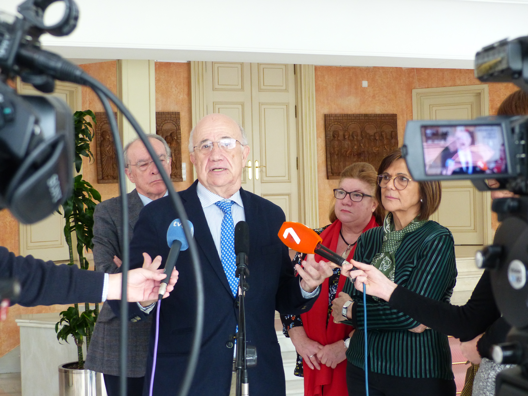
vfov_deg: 26.1
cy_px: 198
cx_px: 264
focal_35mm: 56
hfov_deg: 34.3
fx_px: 854
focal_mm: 10.1
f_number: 2.8
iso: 320
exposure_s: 1/60
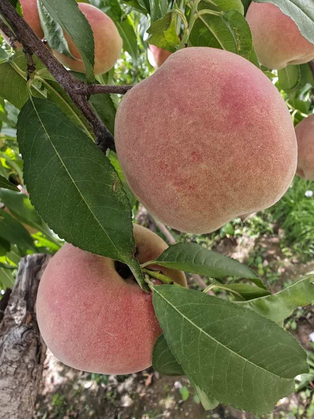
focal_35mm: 26
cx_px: 157
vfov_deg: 67.3
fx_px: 315
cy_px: 210
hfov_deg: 53.1
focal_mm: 1.82
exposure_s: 1/100
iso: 100
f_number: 2
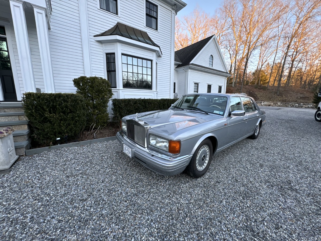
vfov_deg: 85.7
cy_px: 120
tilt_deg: -10.5
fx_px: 130
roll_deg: -0.8
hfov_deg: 102.1
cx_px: 160
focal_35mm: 14
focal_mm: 2.22
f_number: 2.2
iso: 50
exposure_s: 1/99
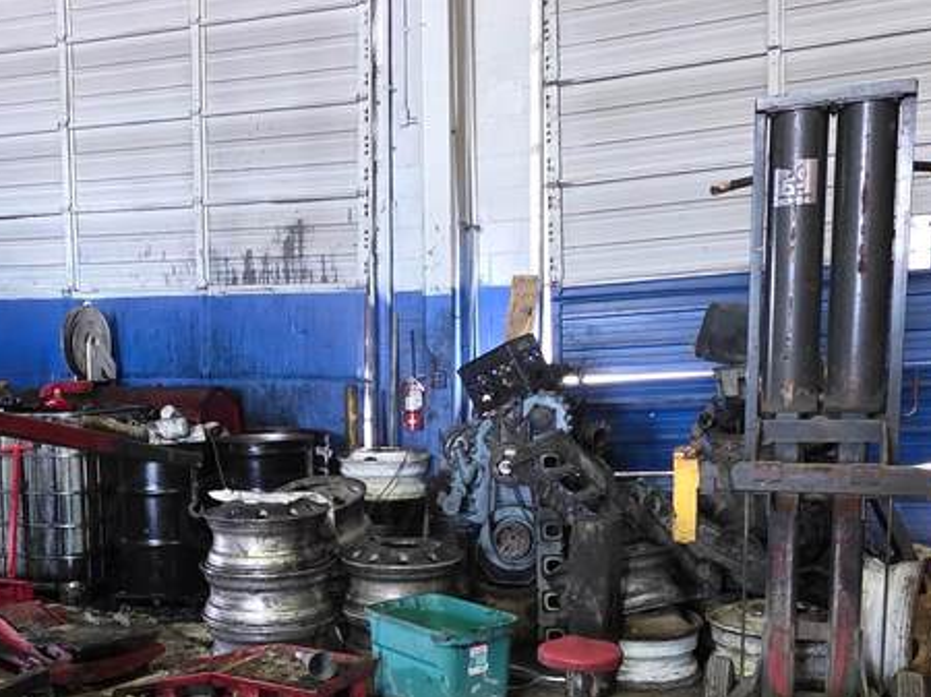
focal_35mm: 37
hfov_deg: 49.2
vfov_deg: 37.8
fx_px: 995
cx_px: 298
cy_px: 511
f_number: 1.9
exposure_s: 1/60
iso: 640
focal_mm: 2.2
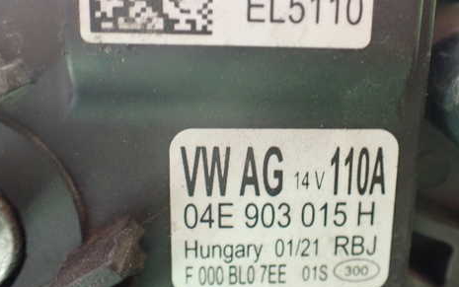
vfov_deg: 31.2
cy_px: 111
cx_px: 267
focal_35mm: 41
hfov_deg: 48.0
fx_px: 513
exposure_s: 1/80
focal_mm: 5.4
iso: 800
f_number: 2.3
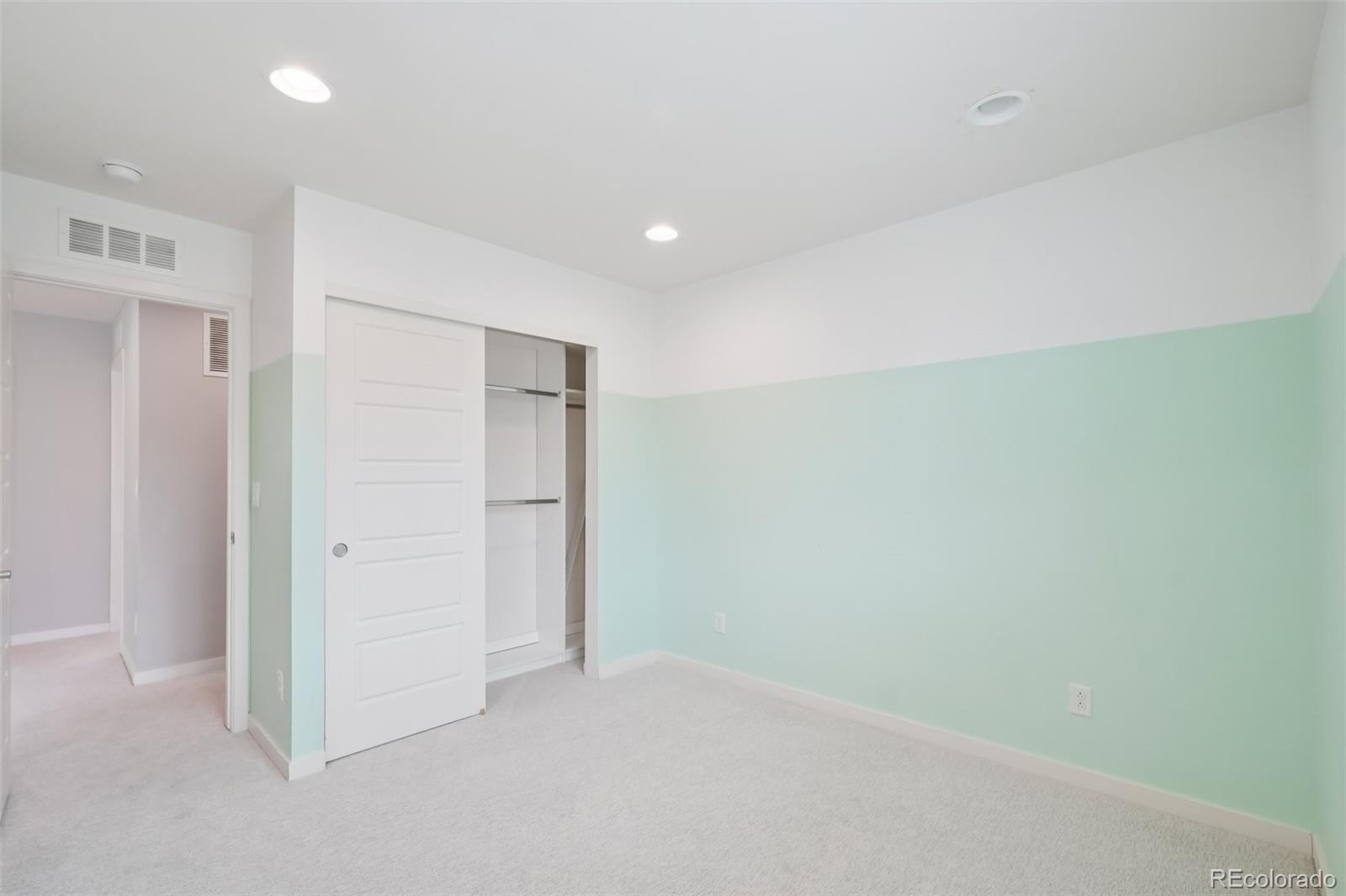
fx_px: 561
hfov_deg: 100.4
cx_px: 673
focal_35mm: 15
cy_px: 448
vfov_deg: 77.3
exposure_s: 1/25
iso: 800
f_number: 8
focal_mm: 10
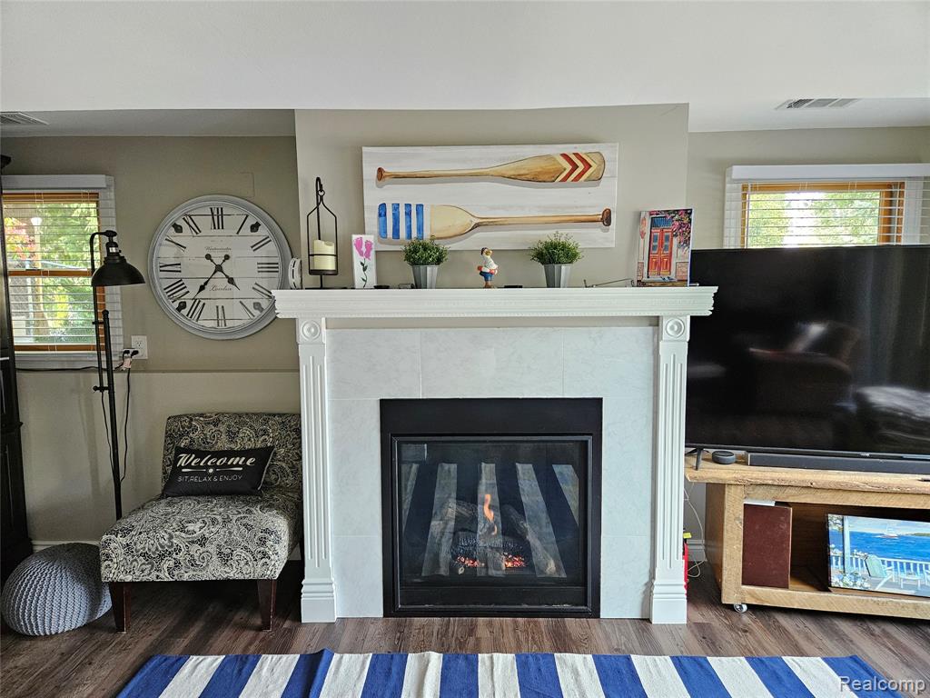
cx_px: 465
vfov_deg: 58.9
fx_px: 618
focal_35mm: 23
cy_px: 349
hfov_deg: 73.9
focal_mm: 5.4
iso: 640
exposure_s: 1/120
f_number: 1.8
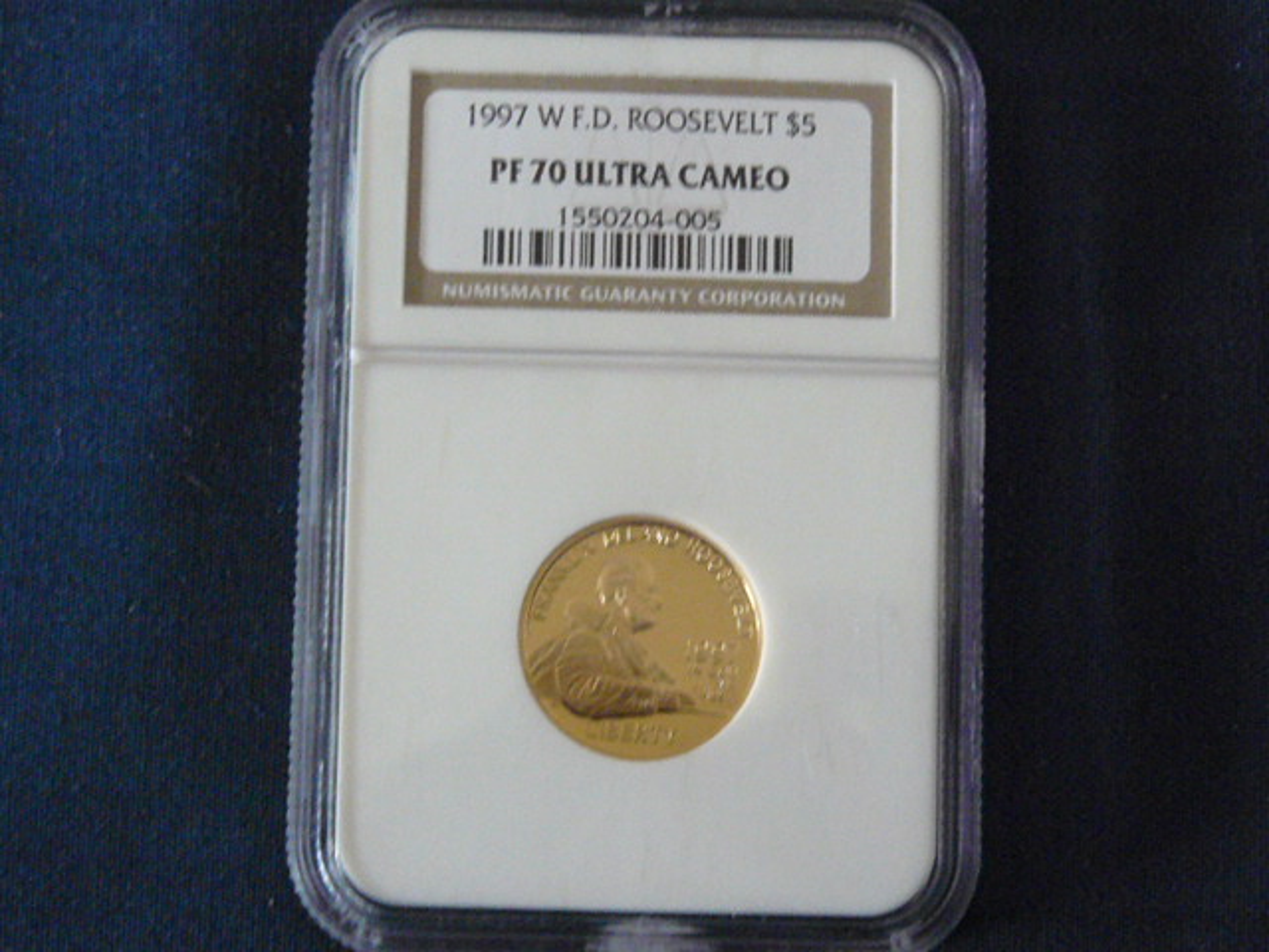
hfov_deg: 22.0
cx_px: 634
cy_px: 476
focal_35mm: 89
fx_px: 3263
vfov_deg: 16.6
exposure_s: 1/25
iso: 400
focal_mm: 9.8
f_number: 3.2
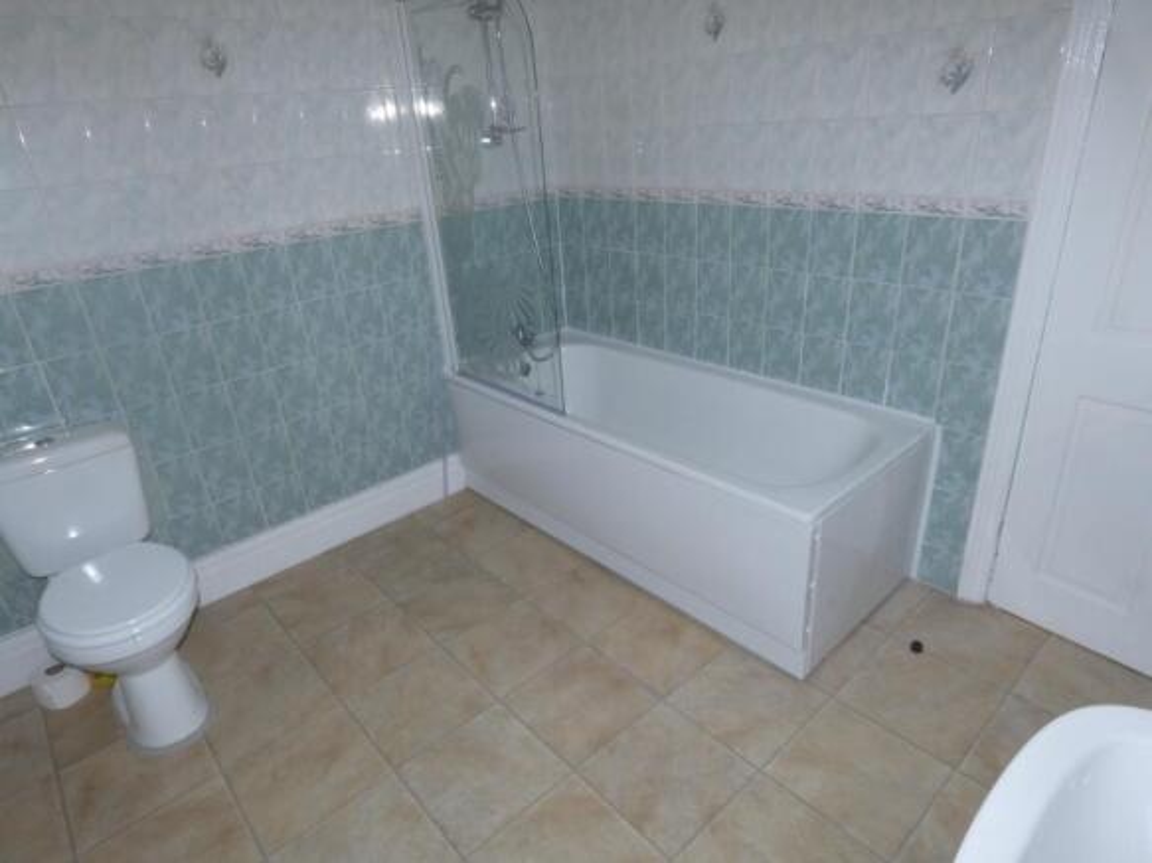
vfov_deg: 66.0
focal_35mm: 20
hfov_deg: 81.8
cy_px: 432
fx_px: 665
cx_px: 576
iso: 125
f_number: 7.1
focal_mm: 3.6
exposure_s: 1/60
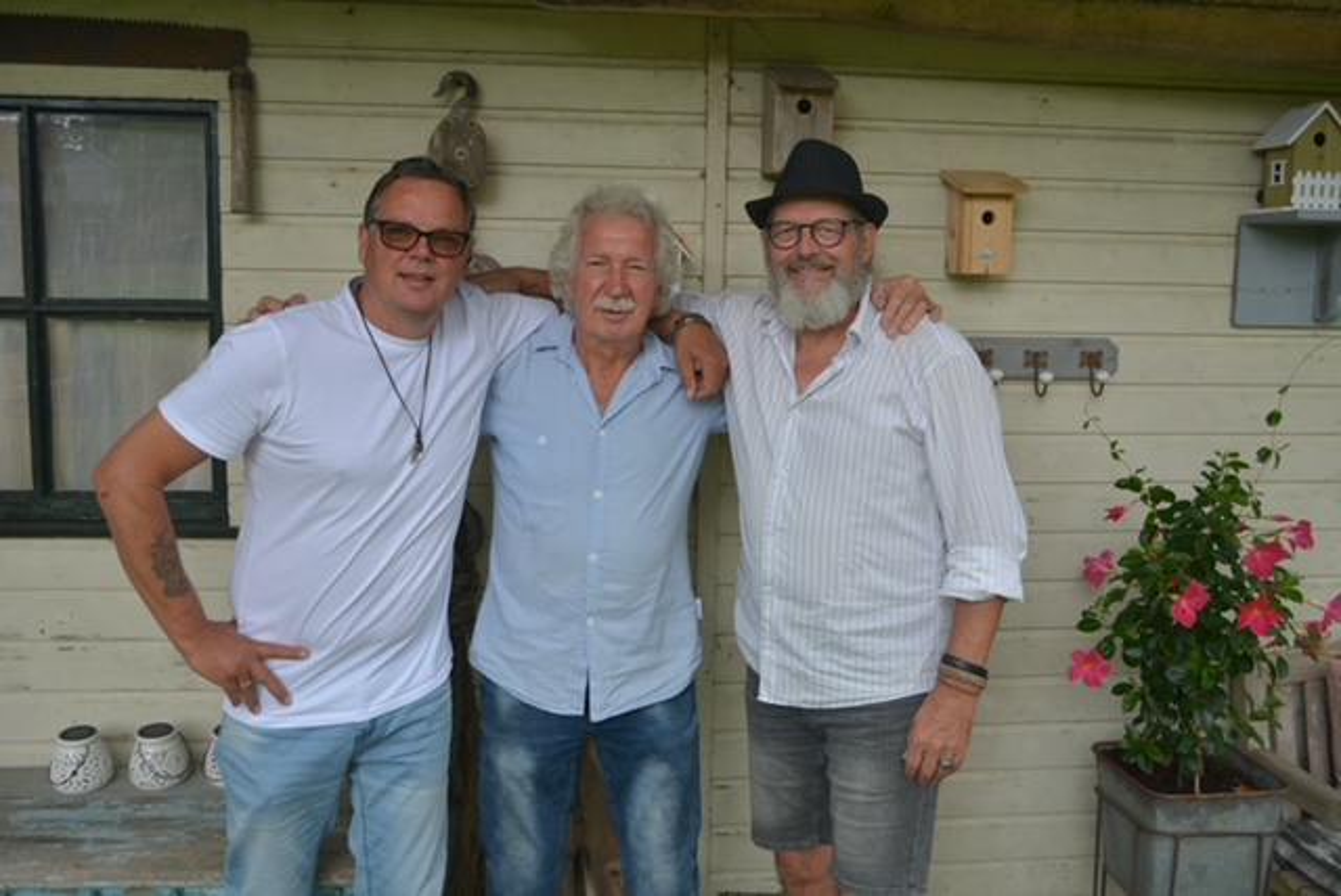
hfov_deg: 57.2
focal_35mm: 33
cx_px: 670
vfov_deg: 40.0
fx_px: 1230
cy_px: 448
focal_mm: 22
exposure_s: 1/800
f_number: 3.8
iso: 500
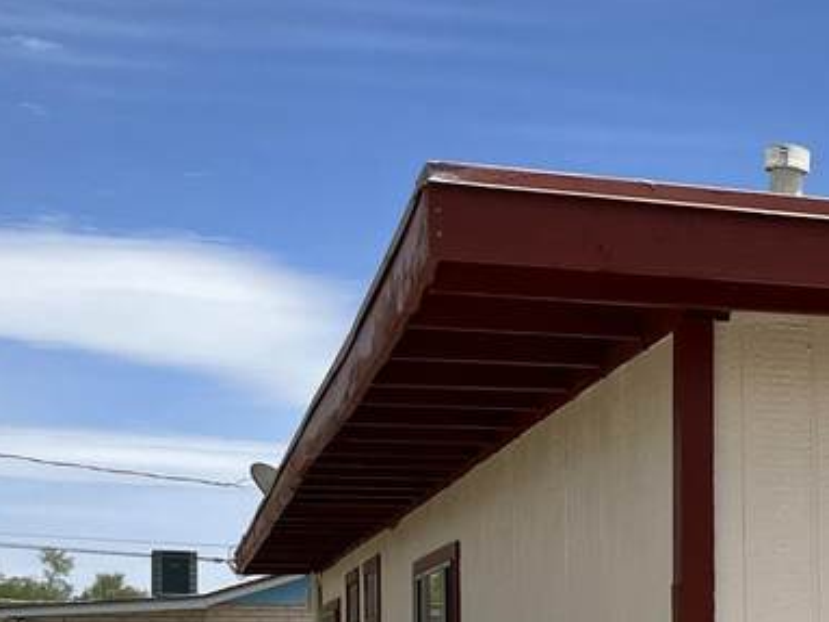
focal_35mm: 87
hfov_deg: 19.5
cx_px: 1258
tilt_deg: +0.4
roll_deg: +0.9
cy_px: 678
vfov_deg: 16.5
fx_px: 2083
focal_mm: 5.1
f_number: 1.6
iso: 50
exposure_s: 1/5556
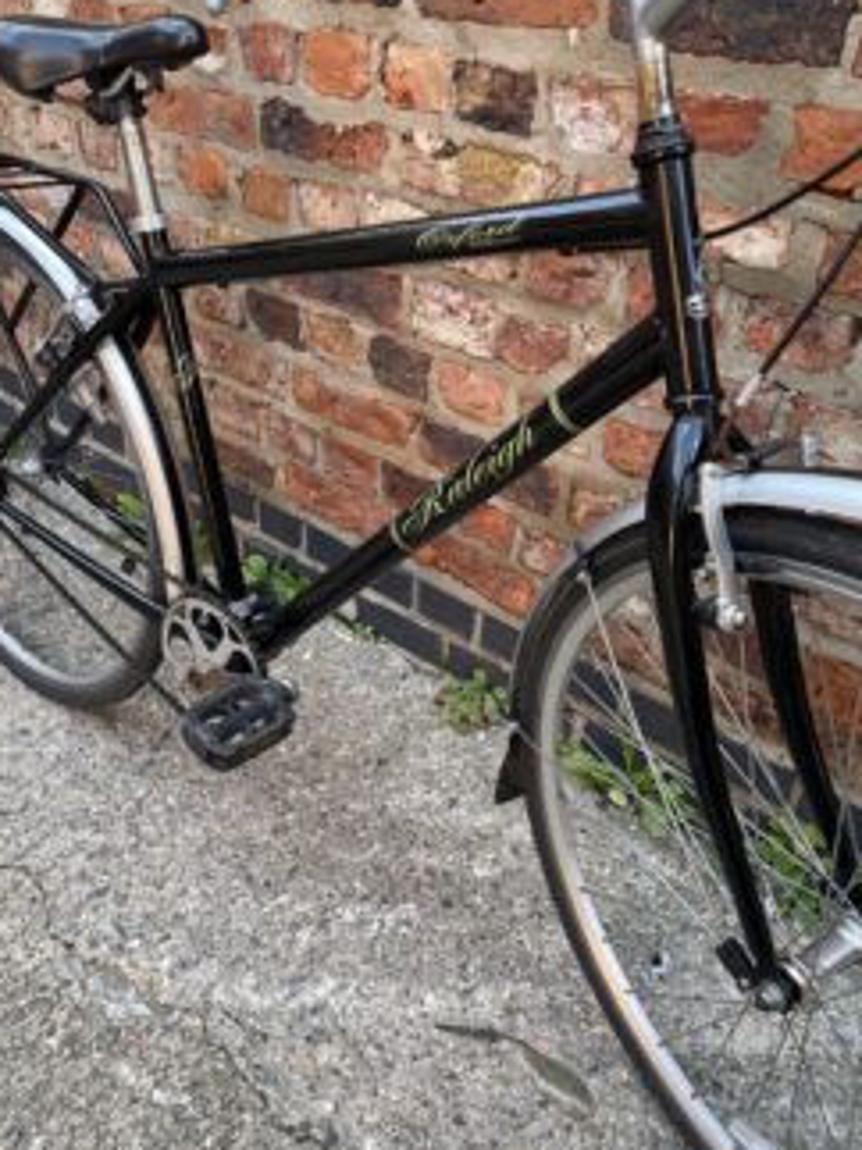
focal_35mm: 29
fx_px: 964
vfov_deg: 61.6
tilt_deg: -33.2
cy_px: 534
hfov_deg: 48.2
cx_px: 403
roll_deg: -1.7
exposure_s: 1/121
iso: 64
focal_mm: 4.2
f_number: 1.6
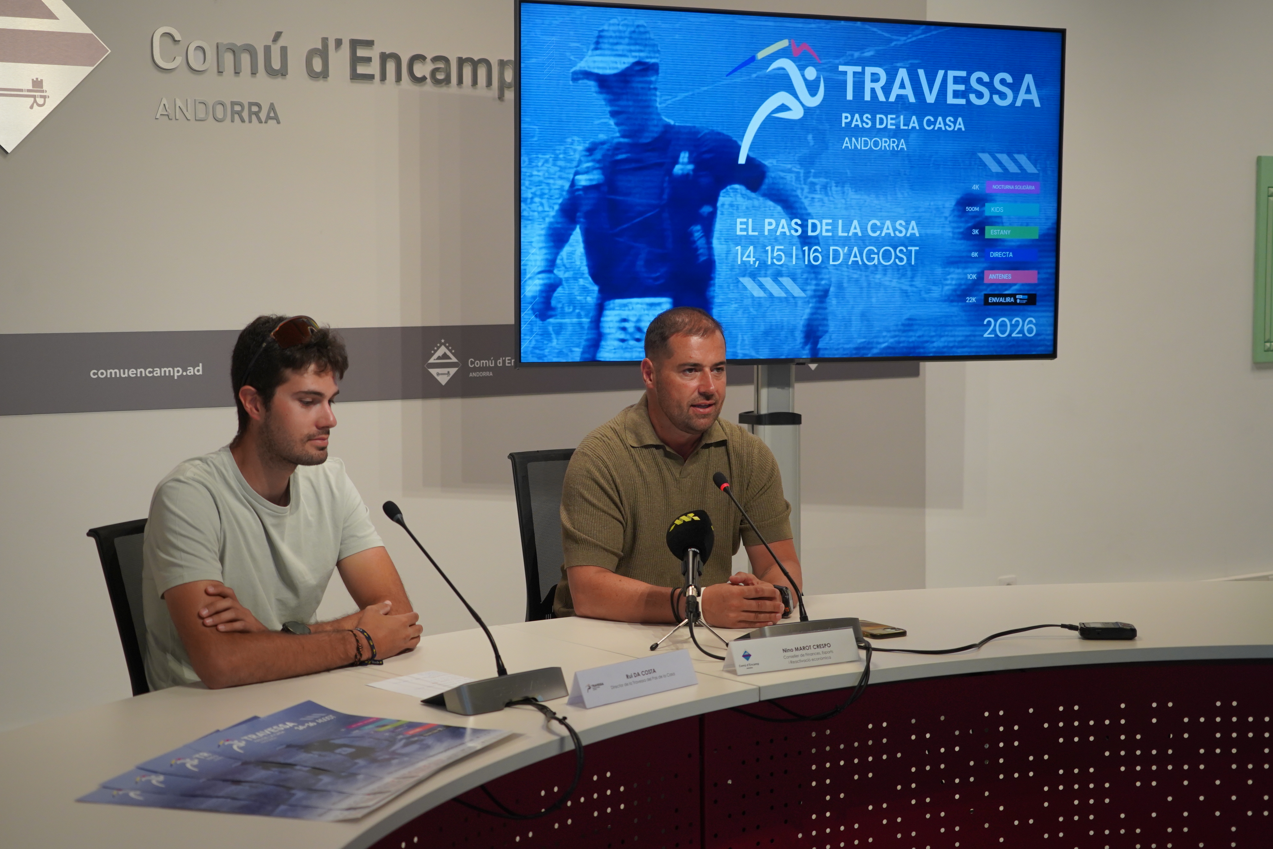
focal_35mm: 52
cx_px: 636
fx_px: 1839
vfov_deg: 26.0
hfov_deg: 38.2
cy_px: 424
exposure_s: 1/160
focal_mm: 52
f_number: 4.5
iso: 1250
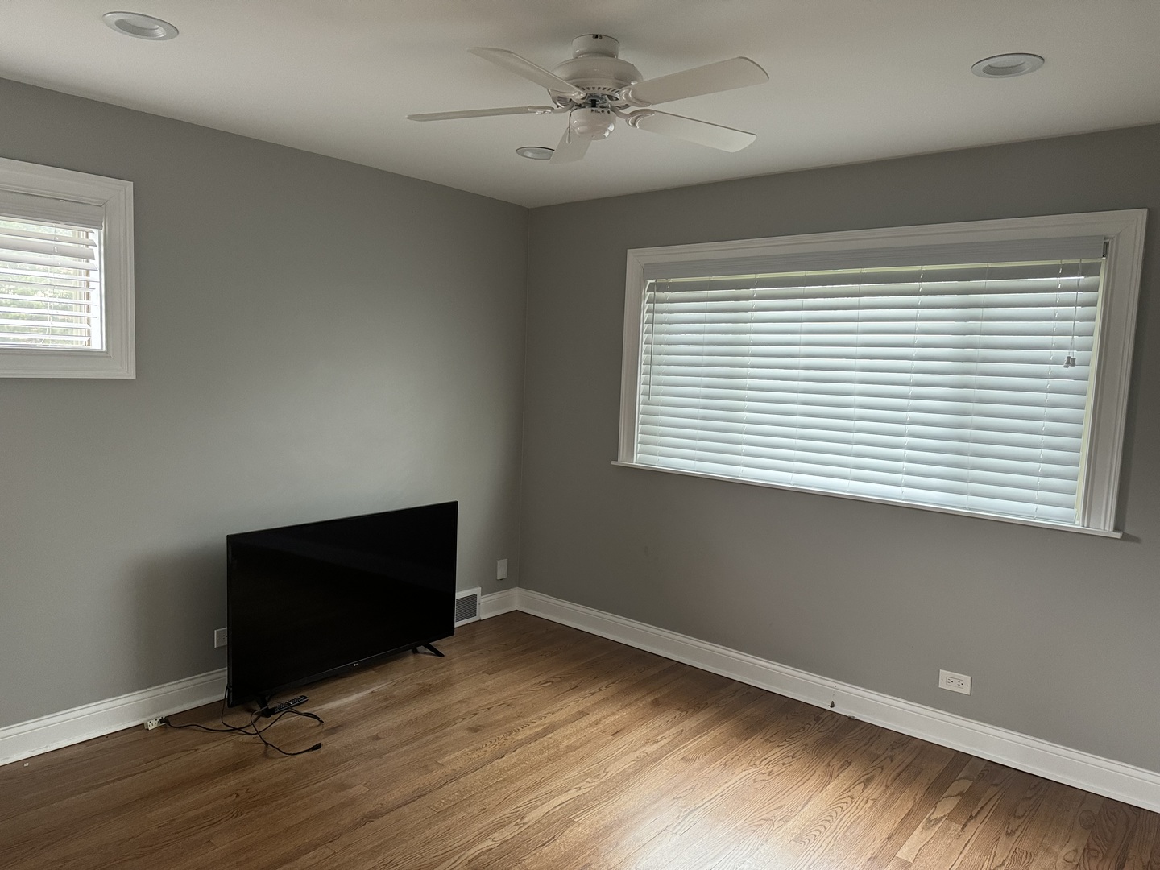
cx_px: 580
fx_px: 804
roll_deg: -2.4
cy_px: 435
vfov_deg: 56.8
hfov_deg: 71.6
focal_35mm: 24
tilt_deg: -5.8
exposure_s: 1/60
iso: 320
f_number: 1.78
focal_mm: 6.76
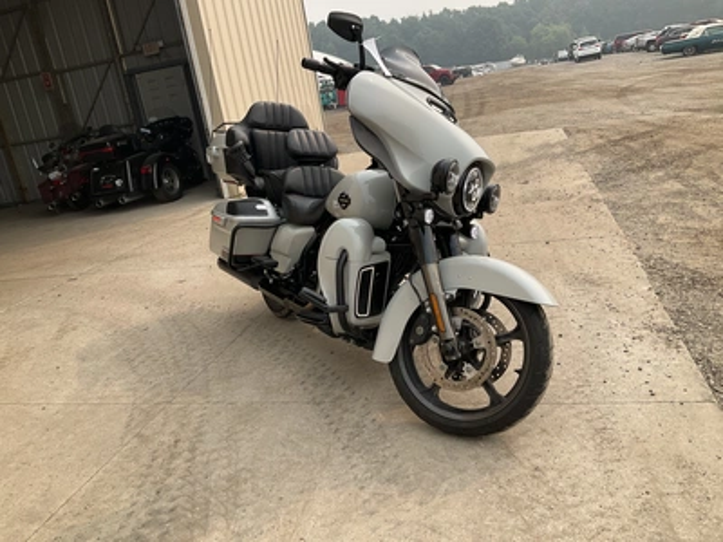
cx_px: 362
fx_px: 606
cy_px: 271
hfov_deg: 61.7
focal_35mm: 29
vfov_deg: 48.2
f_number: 1.8
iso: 25
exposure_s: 1/944
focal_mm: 3
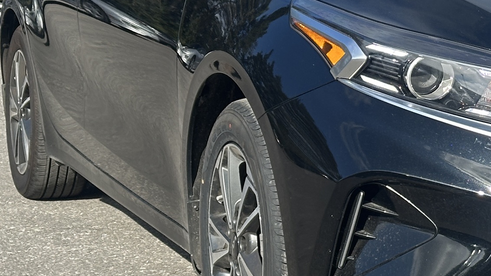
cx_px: 520
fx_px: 1732
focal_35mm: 133
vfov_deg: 9.1
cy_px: 108
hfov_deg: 15.8
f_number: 1.78
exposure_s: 1/2667
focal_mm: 6.86
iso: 64
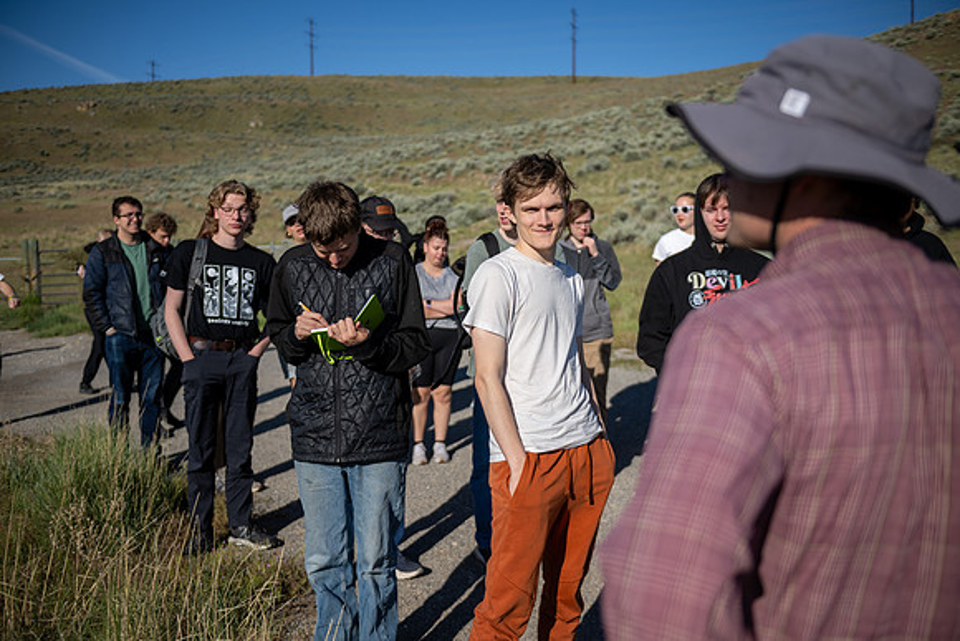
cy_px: 320
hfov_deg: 53.1
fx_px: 960
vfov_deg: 36.9
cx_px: 480
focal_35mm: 36
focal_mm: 36
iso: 100
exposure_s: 1/3200
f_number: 2.8
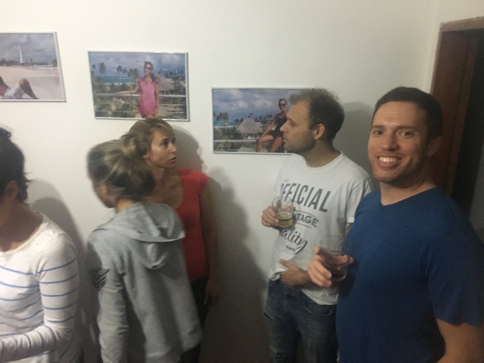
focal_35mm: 29
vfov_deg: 48.2
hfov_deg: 61.7
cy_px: 182
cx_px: 242
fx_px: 405
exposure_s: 1/17
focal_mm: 4.15
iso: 250
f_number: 2.2
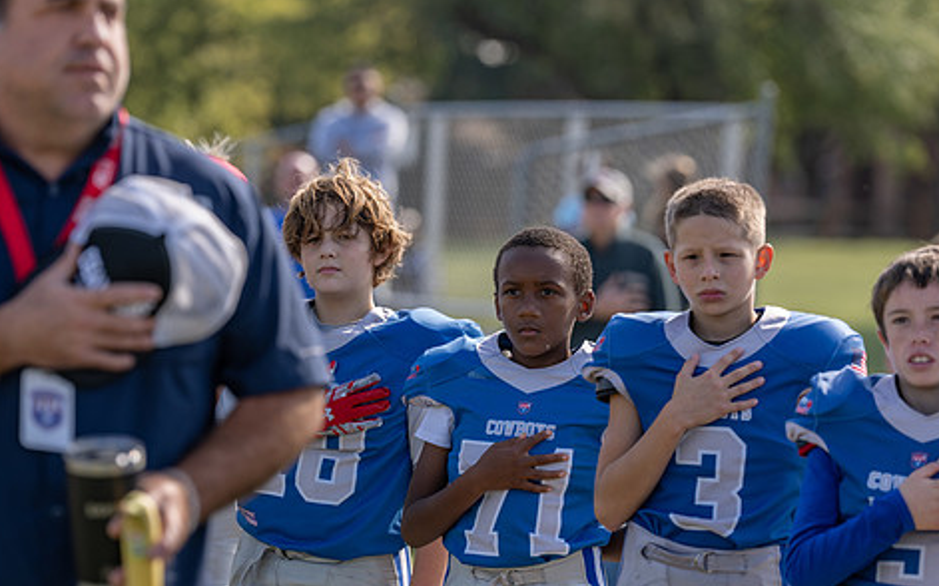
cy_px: 382
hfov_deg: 10.2
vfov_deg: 6.4
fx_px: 5270
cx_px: 469
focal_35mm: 206
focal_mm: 164
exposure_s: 1/500
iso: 100
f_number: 3.5
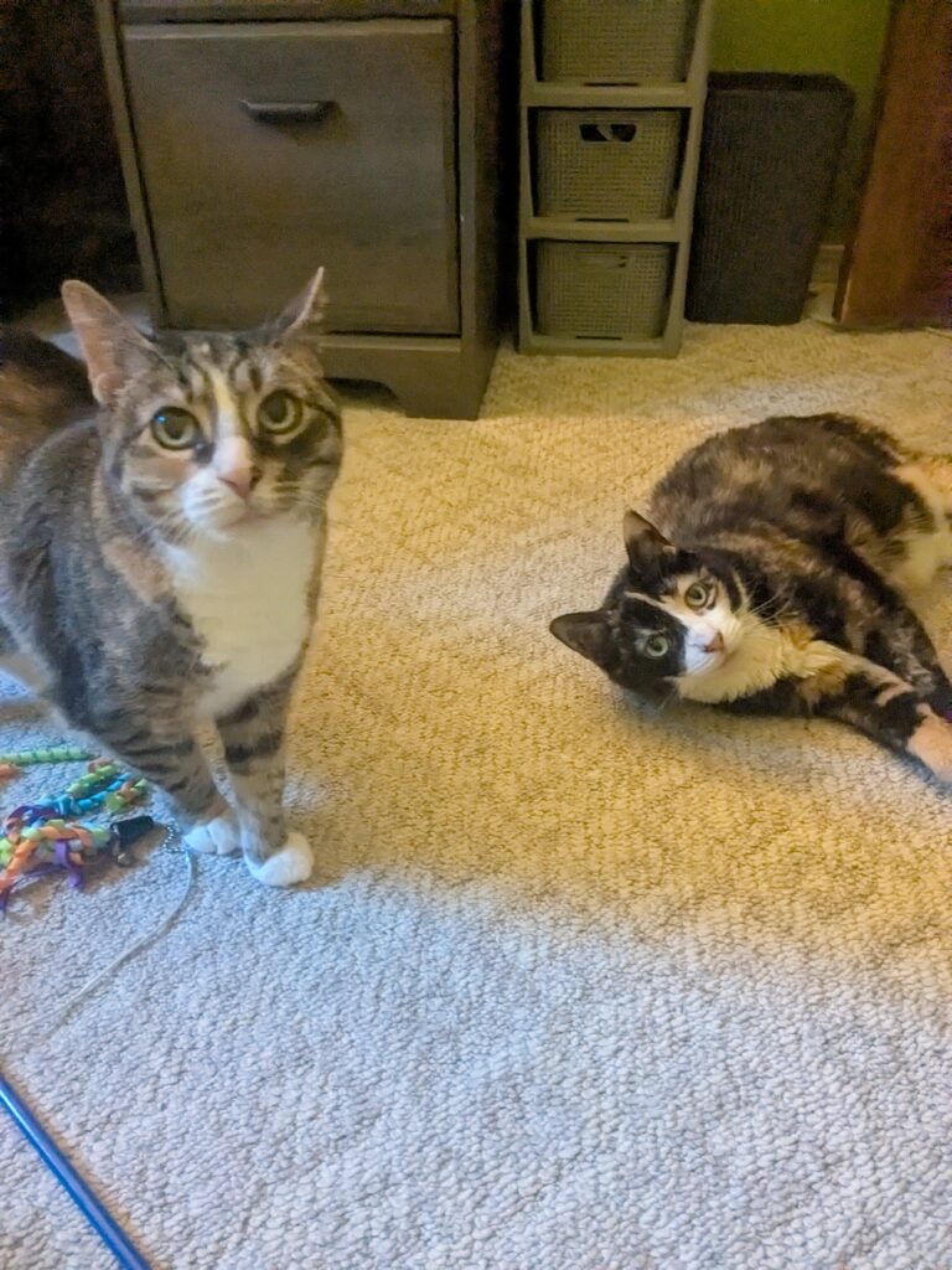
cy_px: 635
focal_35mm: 27
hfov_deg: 51.4
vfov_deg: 65.3
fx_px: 990
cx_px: 476
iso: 4731
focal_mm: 4.38
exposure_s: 1/60
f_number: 1.73
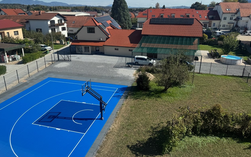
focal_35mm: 26
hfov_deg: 70.4
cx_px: 123
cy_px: 64
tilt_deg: -17.3
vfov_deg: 47.4
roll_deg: -0.3
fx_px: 178
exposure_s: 1/3247
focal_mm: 6.76
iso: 80
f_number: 1.78
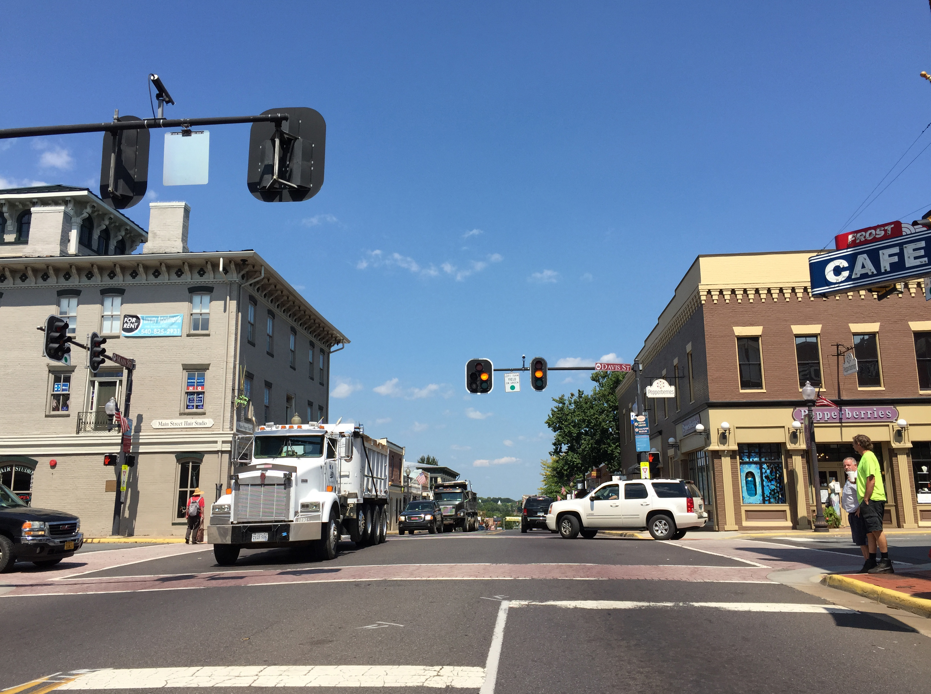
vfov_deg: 48.0
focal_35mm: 29
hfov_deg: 61.8
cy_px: 347
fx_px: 778
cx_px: 466
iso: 32
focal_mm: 4.15
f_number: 2.2
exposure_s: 1/2198
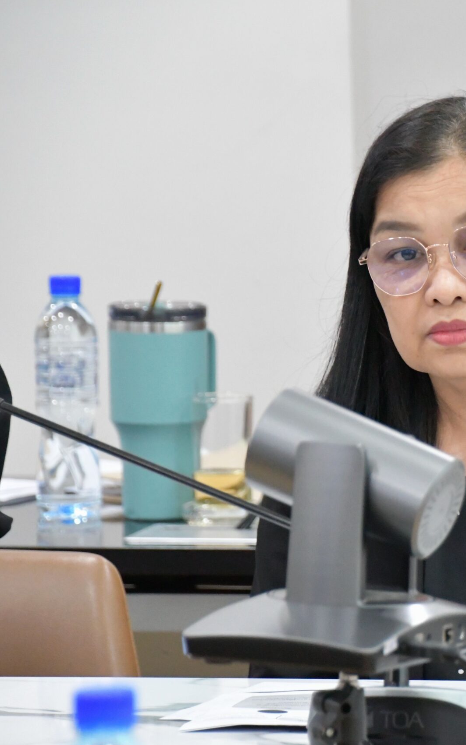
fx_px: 5830
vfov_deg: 7.3
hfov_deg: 4.6
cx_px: 526
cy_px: 373
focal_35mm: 287
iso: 8000
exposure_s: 1/125
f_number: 6
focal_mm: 125
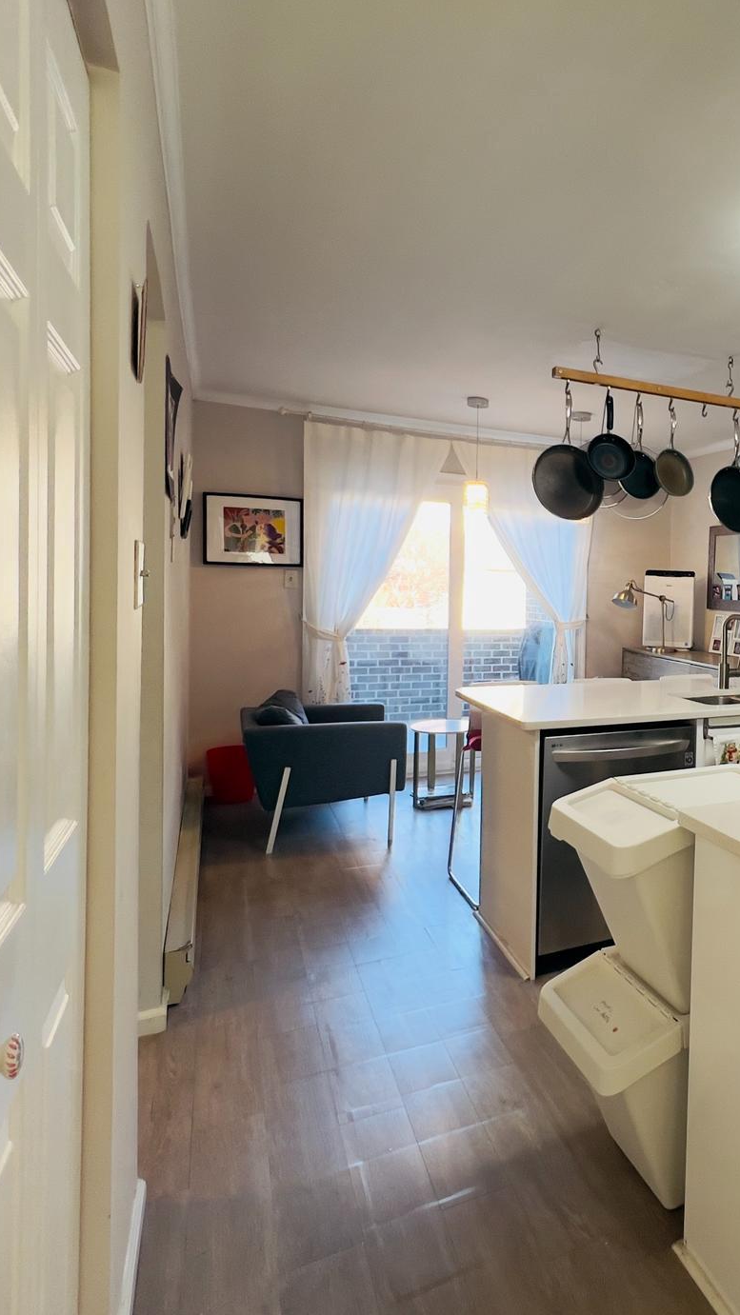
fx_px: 732
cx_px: 720
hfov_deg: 46.1
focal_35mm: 21
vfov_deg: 83.8
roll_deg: -1.4
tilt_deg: -2.4
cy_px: 622
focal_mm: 1.57
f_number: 1.8
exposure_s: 1/120
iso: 200
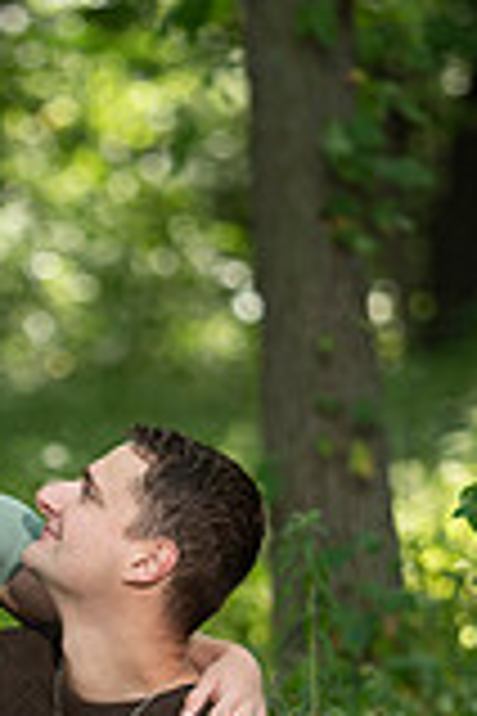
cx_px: 4
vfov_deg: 5.8
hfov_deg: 3.9
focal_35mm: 353
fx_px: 7015
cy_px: 716
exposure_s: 1/200
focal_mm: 125
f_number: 2.8
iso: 400
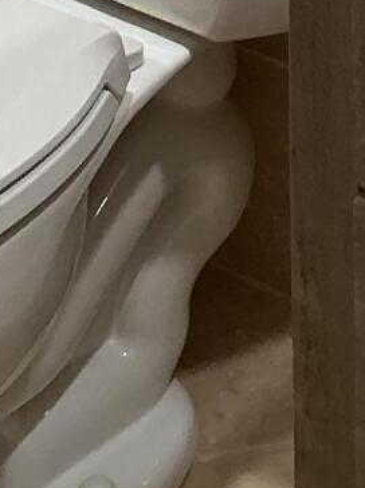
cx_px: 782
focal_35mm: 160
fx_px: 2251
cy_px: -848
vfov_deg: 10.0
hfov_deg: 8.7
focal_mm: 3
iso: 50
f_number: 1.8
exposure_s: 1/60
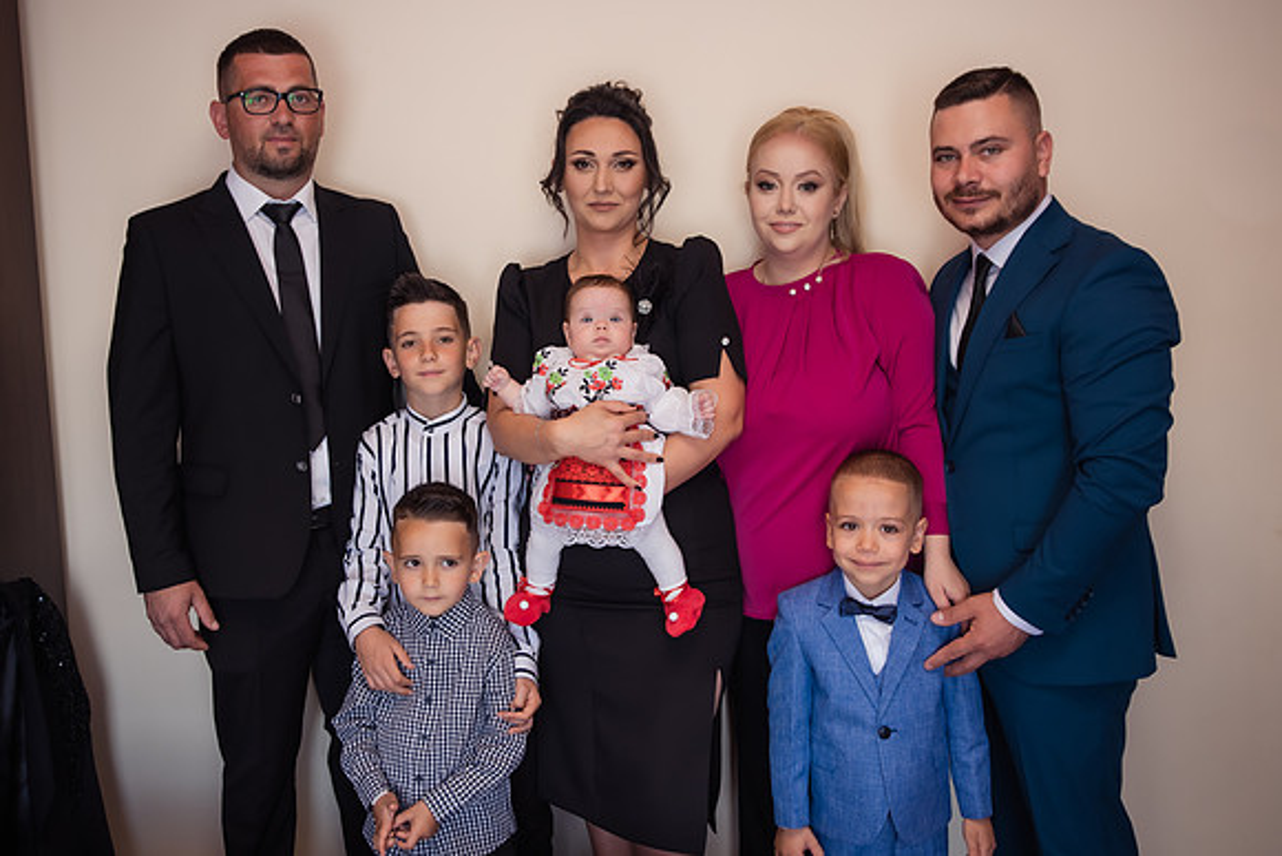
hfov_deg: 57.0
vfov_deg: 39.8
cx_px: 607
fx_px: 1181
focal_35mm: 33
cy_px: 410
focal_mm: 29
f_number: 2.8
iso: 500
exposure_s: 1/200
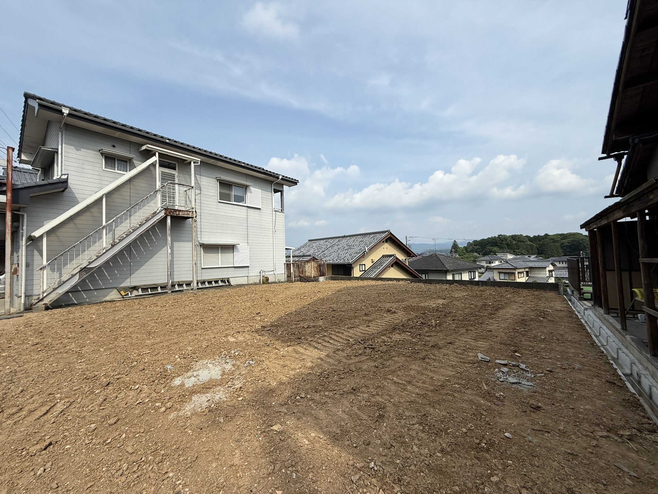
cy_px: 247
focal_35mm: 14
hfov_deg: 102.1
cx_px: 329
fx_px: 266
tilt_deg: +3.4
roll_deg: +2.1
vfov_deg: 85.7
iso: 50
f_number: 2.2
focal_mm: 2.22
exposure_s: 1/2410
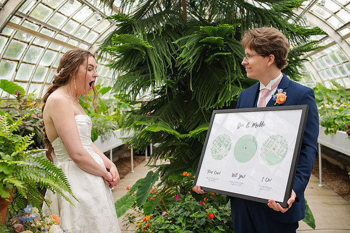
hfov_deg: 54.5
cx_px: 175
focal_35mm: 35
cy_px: 116
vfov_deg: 37.8
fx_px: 340
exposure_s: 1/320
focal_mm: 35
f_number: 3.2
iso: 320
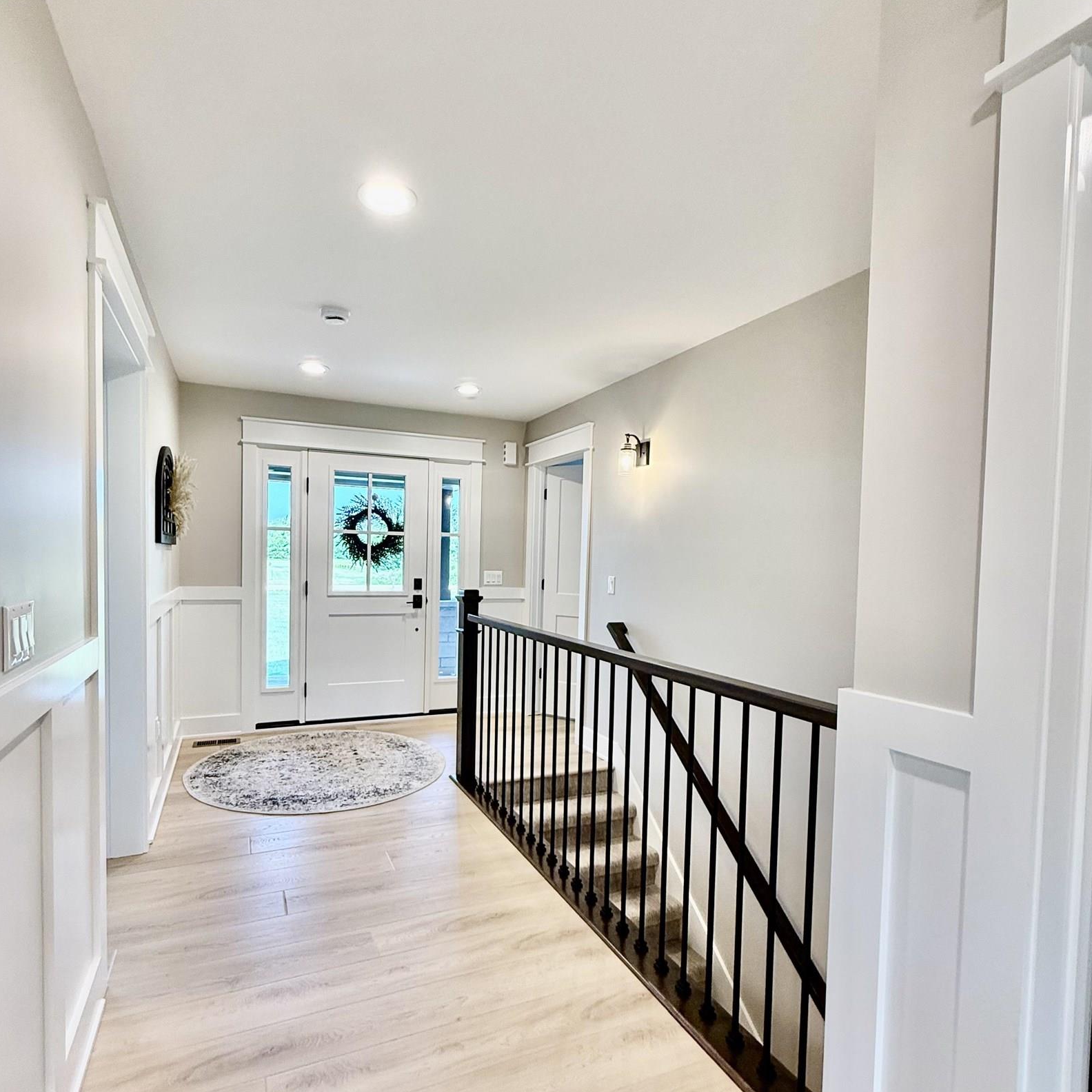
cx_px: 505
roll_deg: -1.2
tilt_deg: -0.5
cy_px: 591
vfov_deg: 80.6
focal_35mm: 18
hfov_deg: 80.6
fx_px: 642
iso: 160
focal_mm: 2.22
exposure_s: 1/120
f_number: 2.2
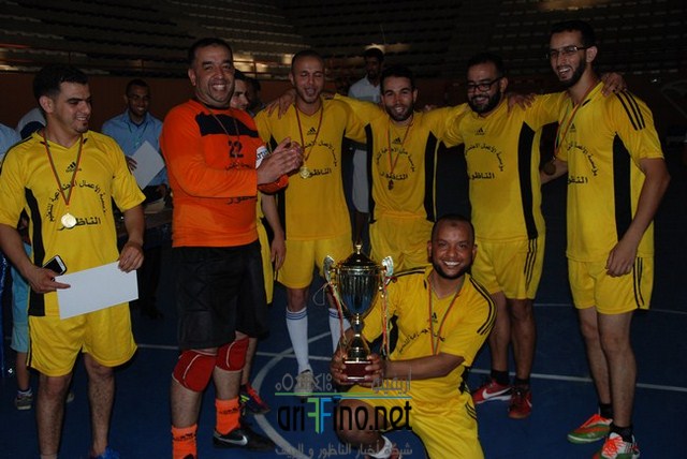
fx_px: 917
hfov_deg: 41.1
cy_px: 230
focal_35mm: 48
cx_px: 344
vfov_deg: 28.1
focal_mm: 32
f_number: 4.2
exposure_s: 1/60
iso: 200
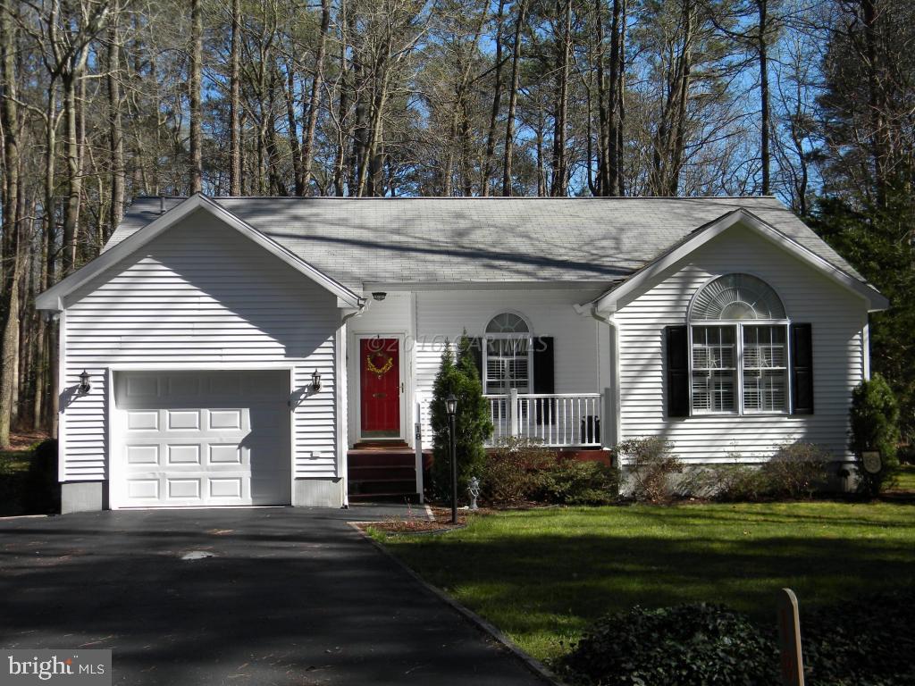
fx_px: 1084
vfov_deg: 35.1
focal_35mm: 41
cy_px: 343
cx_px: 458
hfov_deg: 45.8
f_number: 3.8
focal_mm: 7.3
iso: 80
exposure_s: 1/530
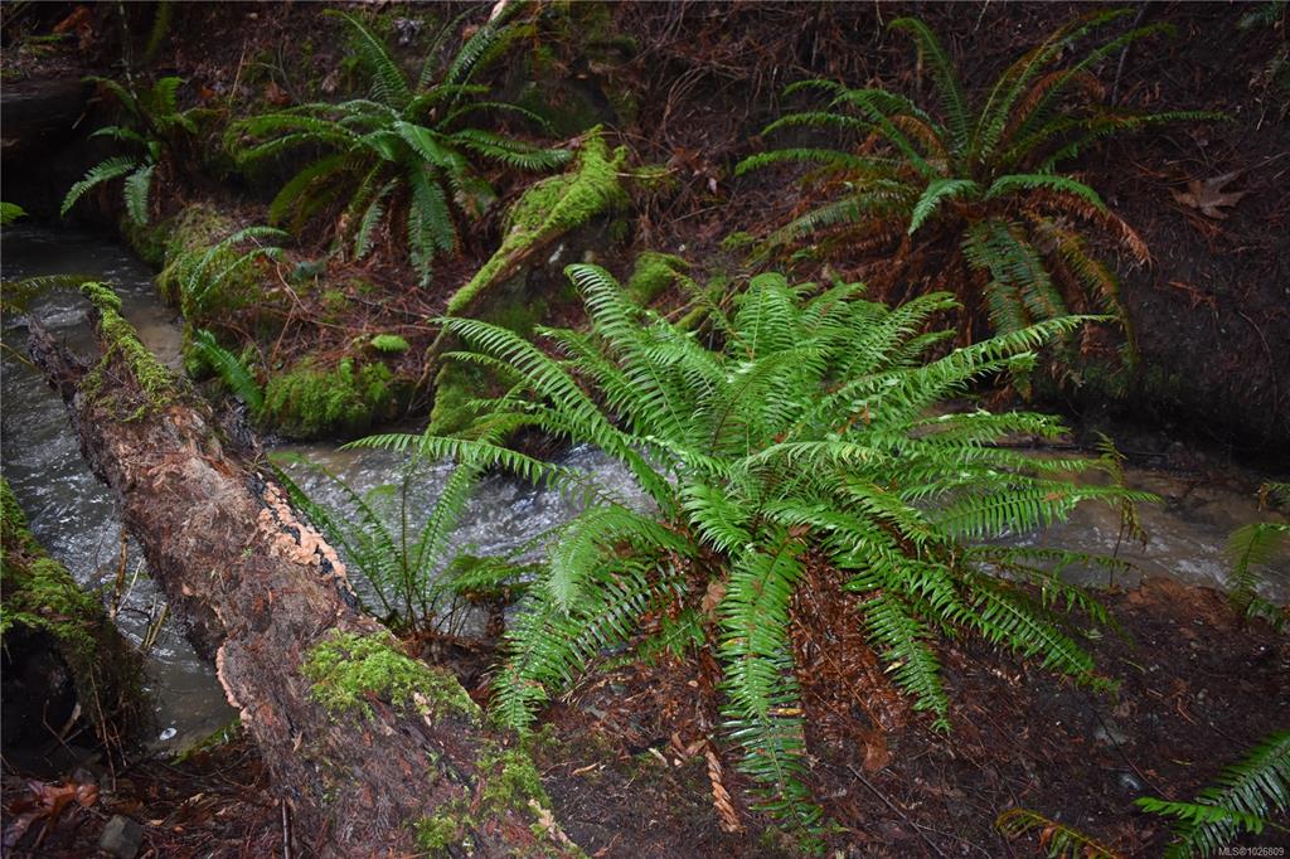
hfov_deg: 61.9
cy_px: 430
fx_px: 1075
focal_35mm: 30
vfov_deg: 43.6
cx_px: 645
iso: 800
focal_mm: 20
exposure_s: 1/200
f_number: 3.8
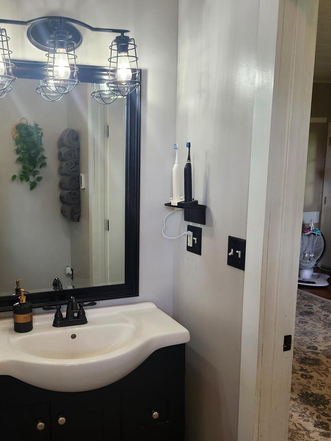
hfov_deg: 43.6
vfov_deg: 56.8
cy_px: 234
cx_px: 112
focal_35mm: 32
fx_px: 408
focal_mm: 5.4
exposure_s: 1/120
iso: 125
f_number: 1.8
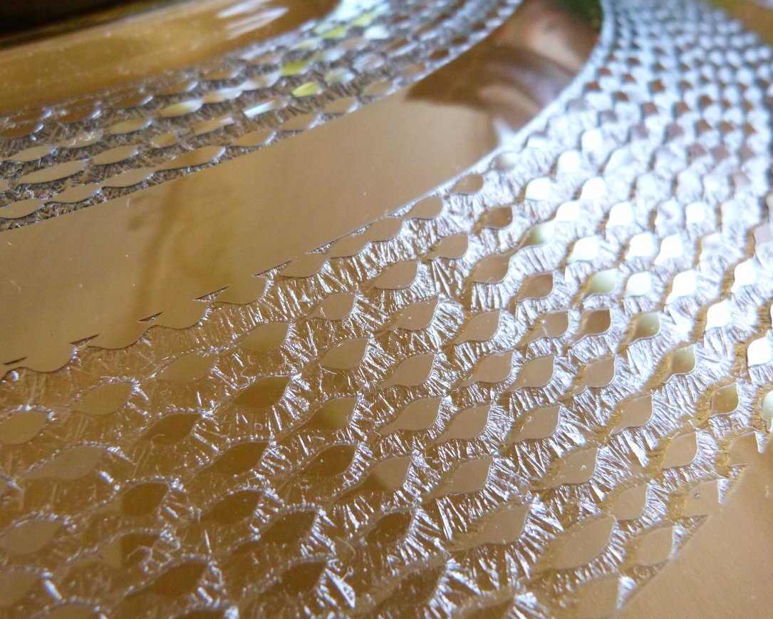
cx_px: 382
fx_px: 618
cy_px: 314
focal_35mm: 27
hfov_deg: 64.1
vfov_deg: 53.2
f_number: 2.8
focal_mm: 4.5
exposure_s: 1/60
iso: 400
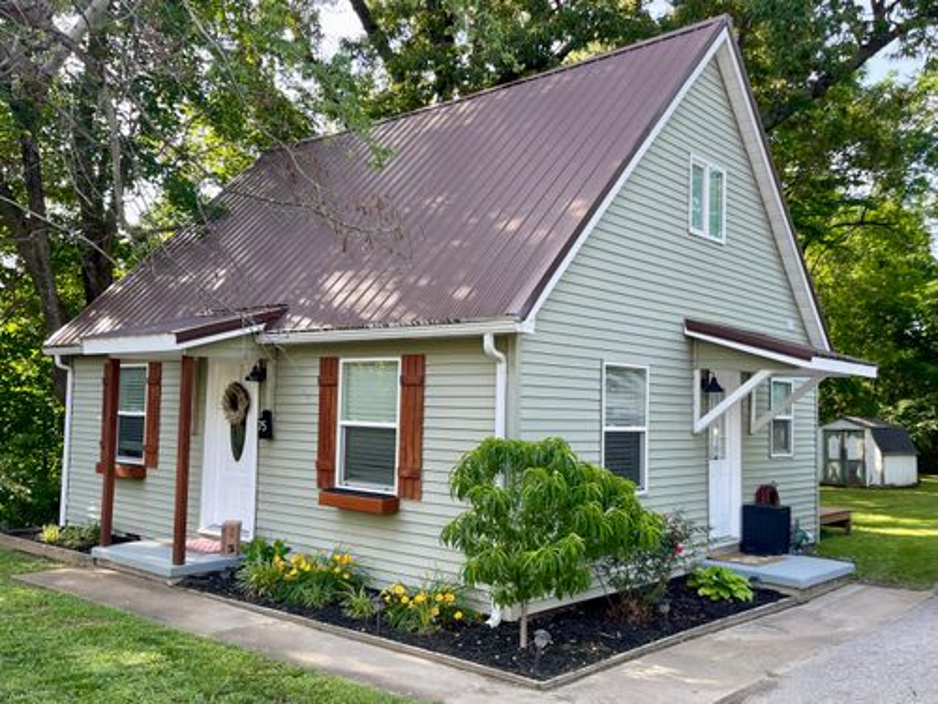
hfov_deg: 69.4
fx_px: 677
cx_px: 469
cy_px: 352
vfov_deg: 54.9
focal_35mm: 25
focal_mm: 5.1
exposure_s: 1/363
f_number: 1.6
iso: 32
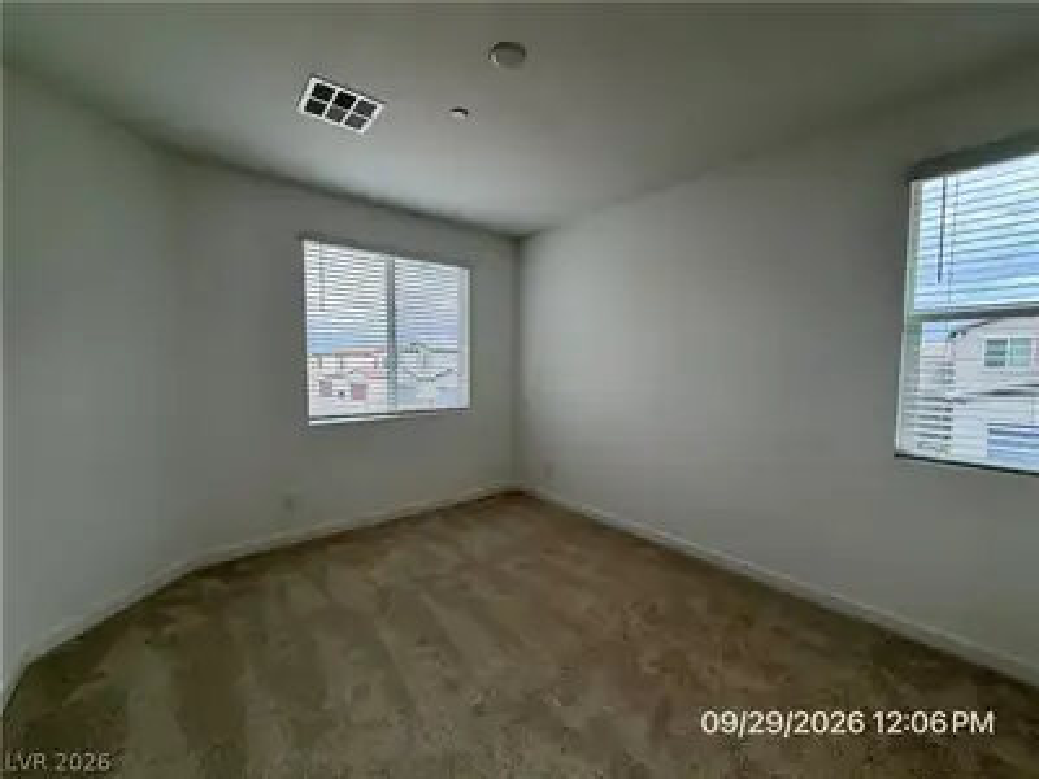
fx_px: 420
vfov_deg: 85.7
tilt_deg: -3.5
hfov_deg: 102.1
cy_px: 390
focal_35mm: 14
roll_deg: -0.2
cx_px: 520
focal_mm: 2.22
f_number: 2.2
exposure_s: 1/120
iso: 50
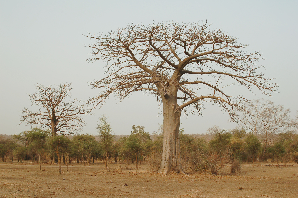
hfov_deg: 37.9
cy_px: 99
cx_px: 149
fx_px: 434
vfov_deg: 25.7
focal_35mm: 52
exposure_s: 1/80
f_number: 11
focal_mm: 35
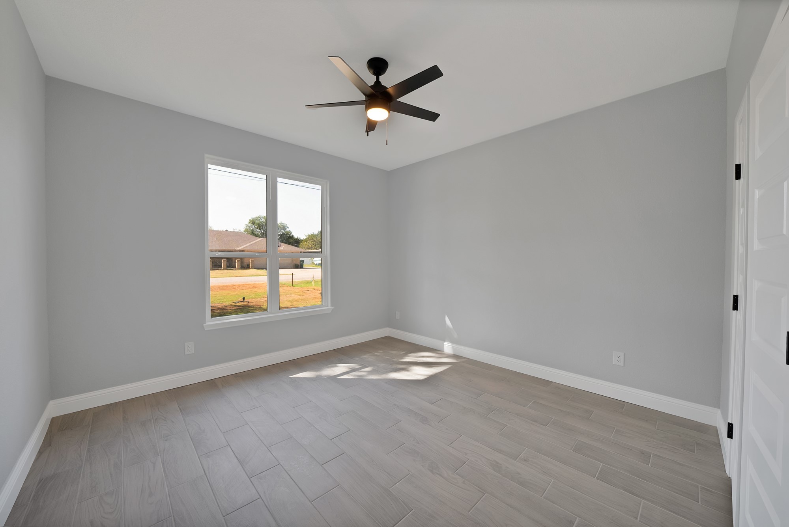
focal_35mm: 12
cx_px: 394
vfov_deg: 90.1
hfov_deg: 112.6
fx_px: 263
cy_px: 264
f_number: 9
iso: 640
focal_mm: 12
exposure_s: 1/20
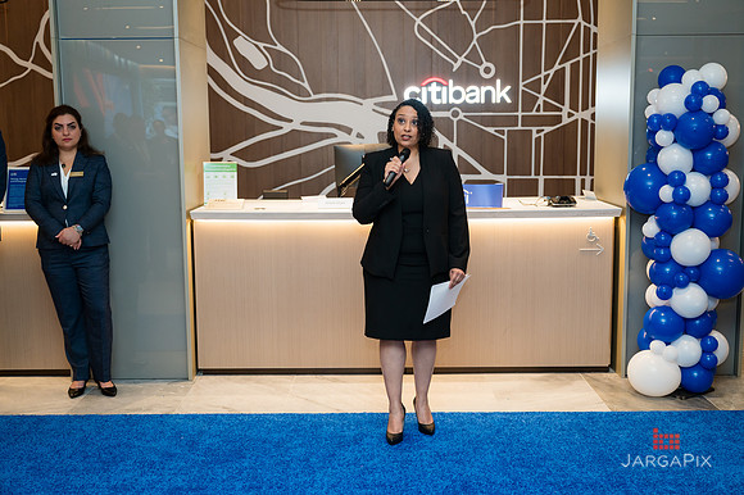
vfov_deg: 34.0
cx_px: 375
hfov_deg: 49.3
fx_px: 810
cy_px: 246
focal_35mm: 39
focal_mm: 38
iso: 400
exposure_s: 1/160
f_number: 3.2
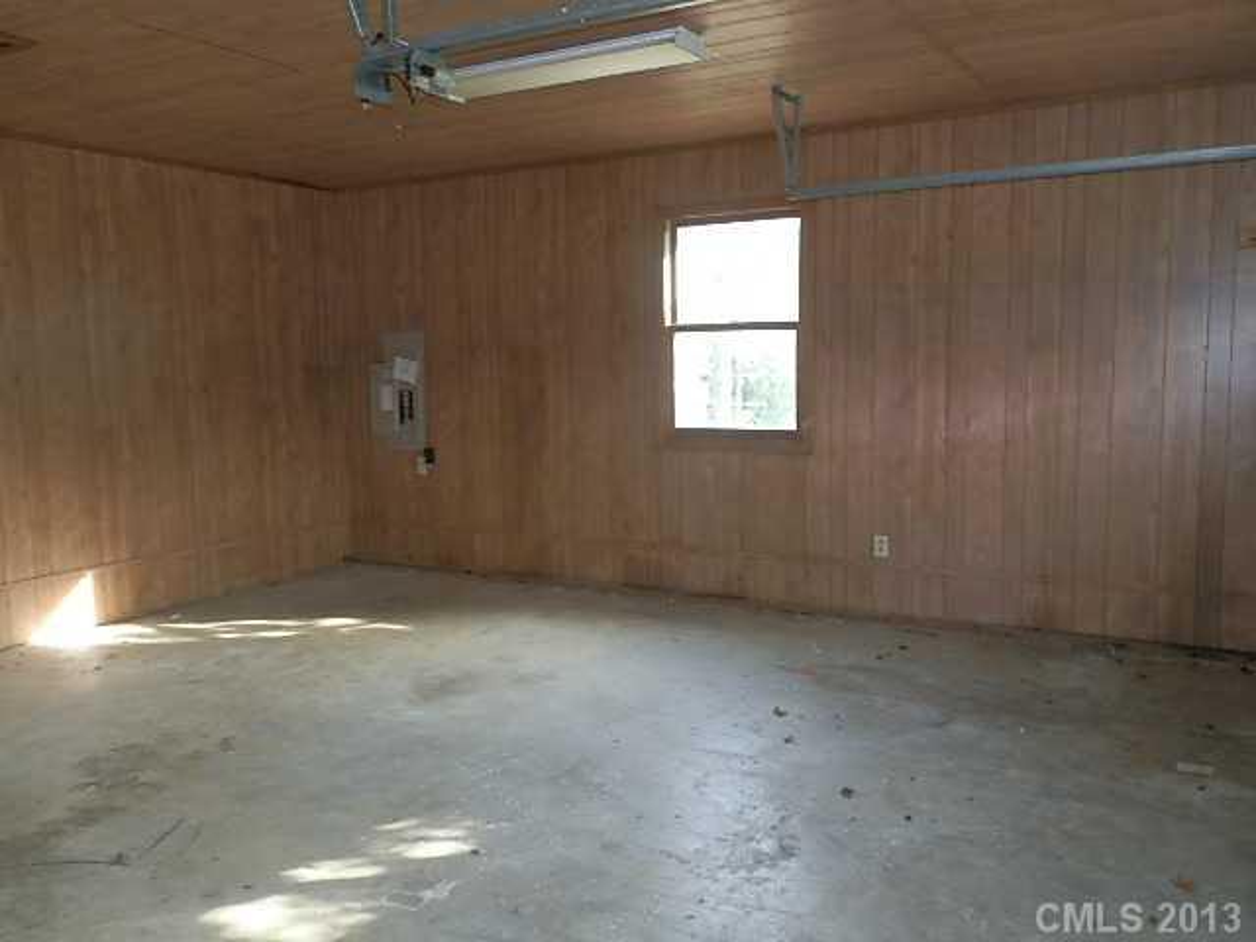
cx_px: 628
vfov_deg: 49.7
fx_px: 1016
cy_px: 471
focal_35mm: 28
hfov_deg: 63.4
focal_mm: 5
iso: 125
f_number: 3.1
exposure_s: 1/30
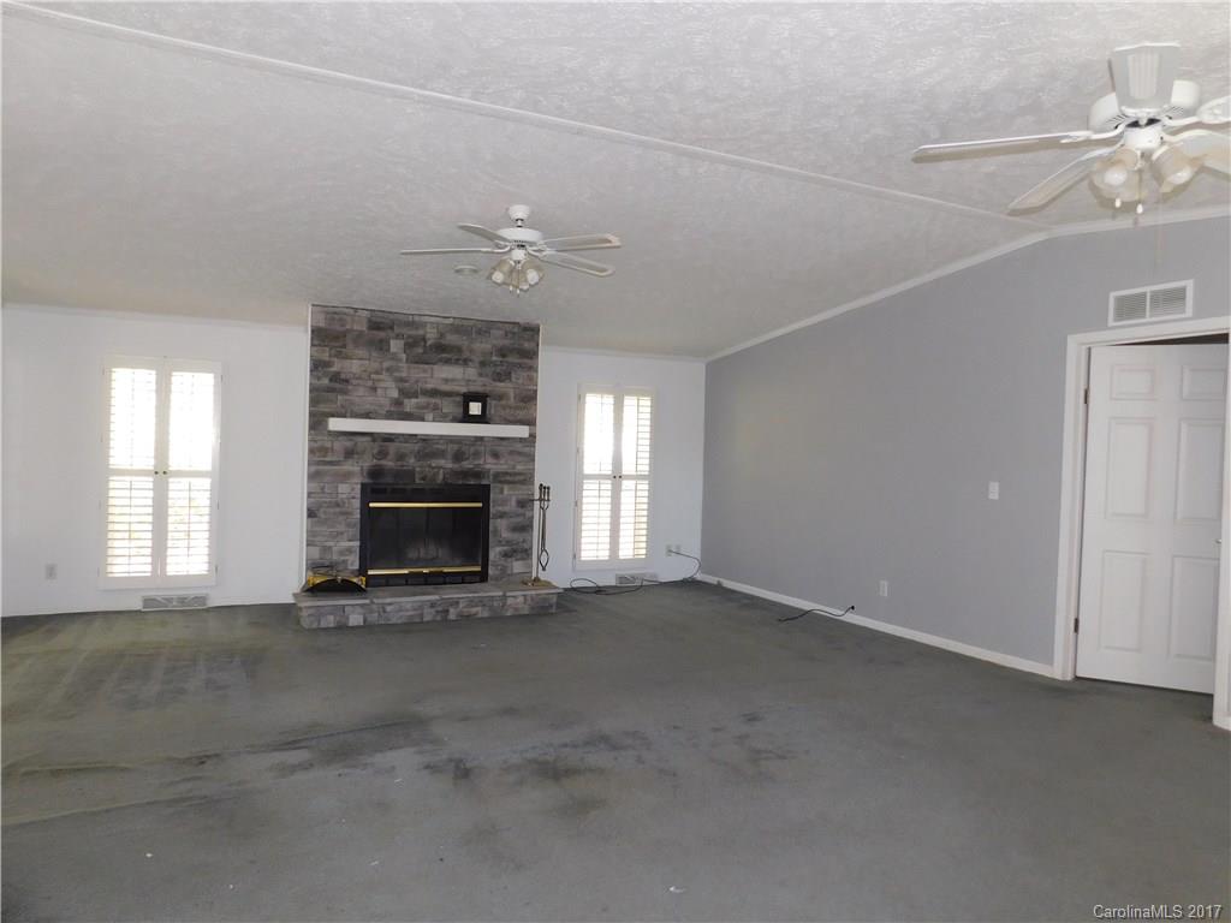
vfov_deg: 58.9
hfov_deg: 73.9
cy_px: 462
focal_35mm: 23
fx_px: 818
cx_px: 616
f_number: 3
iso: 200
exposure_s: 1/30
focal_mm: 4
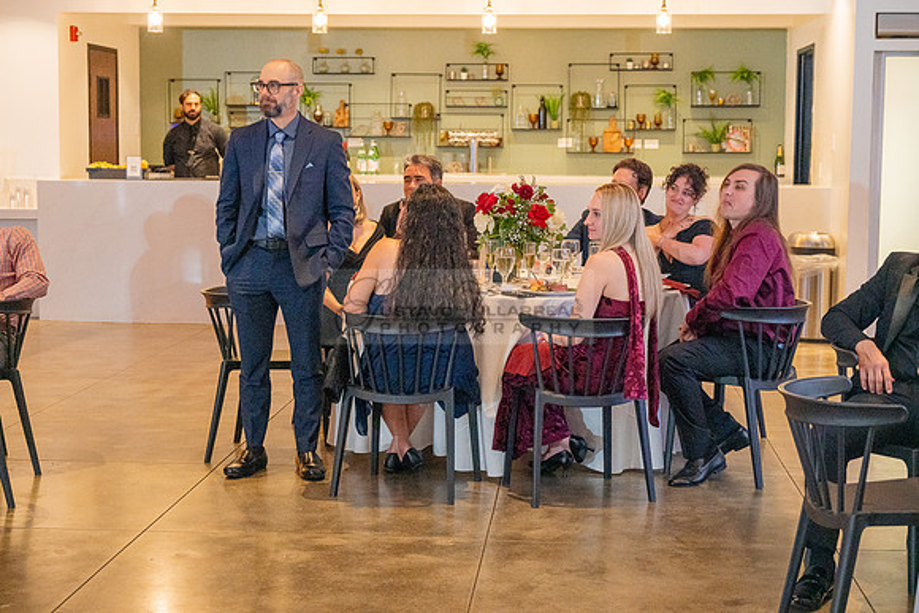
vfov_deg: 22.6
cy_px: 306
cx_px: 460
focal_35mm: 60
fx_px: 1532
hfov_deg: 33.4
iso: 3200
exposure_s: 1/200
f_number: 4
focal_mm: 60
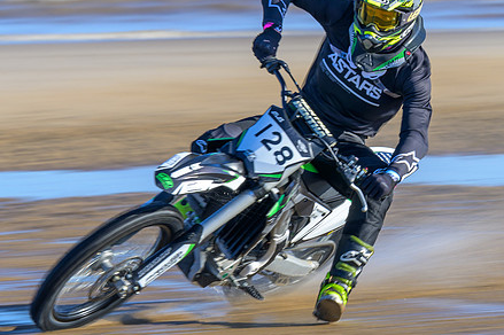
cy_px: 230
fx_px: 5484
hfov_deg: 5.3
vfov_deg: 3.5
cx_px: 197
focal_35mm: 392
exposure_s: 1/100
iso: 64
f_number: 8
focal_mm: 145
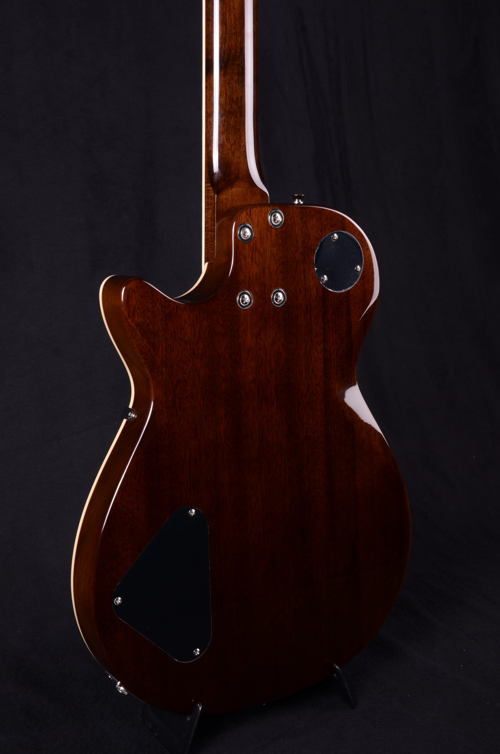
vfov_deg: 41.2
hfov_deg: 28.0
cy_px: 377
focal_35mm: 48
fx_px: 1004
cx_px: 250
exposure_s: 1/200
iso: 200
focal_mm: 32
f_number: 13
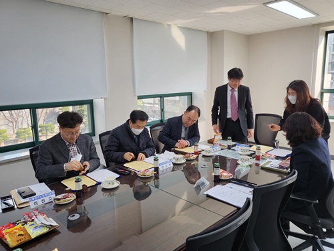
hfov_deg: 67.3
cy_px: 126
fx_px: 251
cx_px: 167
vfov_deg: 53.1
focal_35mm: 26
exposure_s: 1/120
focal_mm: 4.25
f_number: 1.8
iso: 80
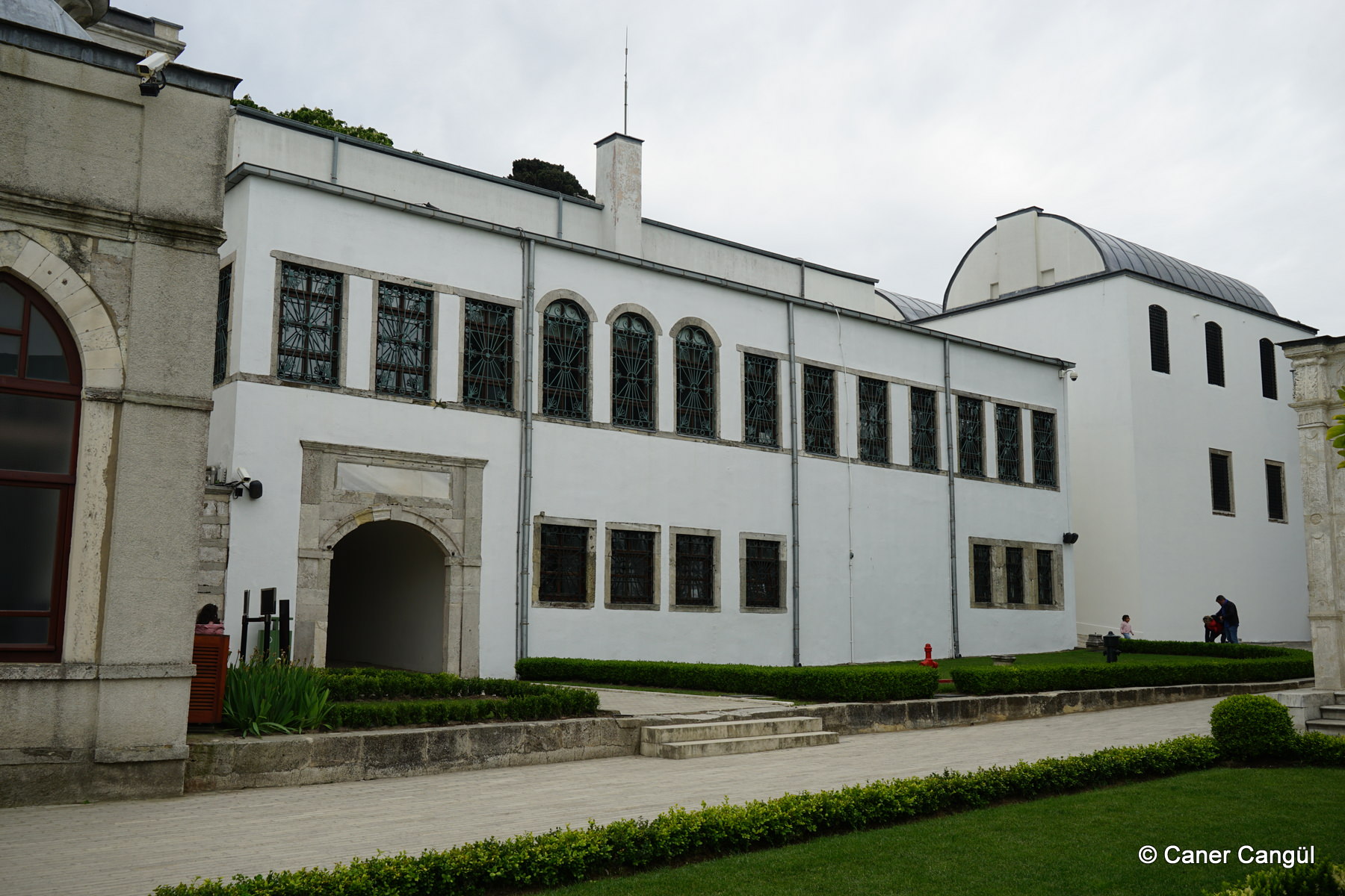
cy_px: 448
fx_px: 1195
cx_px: 672
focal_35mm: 32
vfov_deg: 41.1
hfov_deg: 58.7
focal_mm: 32
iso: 100
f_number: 8
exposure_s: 1/160
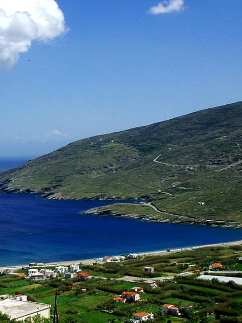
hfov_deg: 19.3
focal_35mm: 72
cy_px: 192
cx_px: -49
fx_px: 671
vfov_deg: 27.0
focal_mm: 22
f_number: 11
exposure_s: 1/320
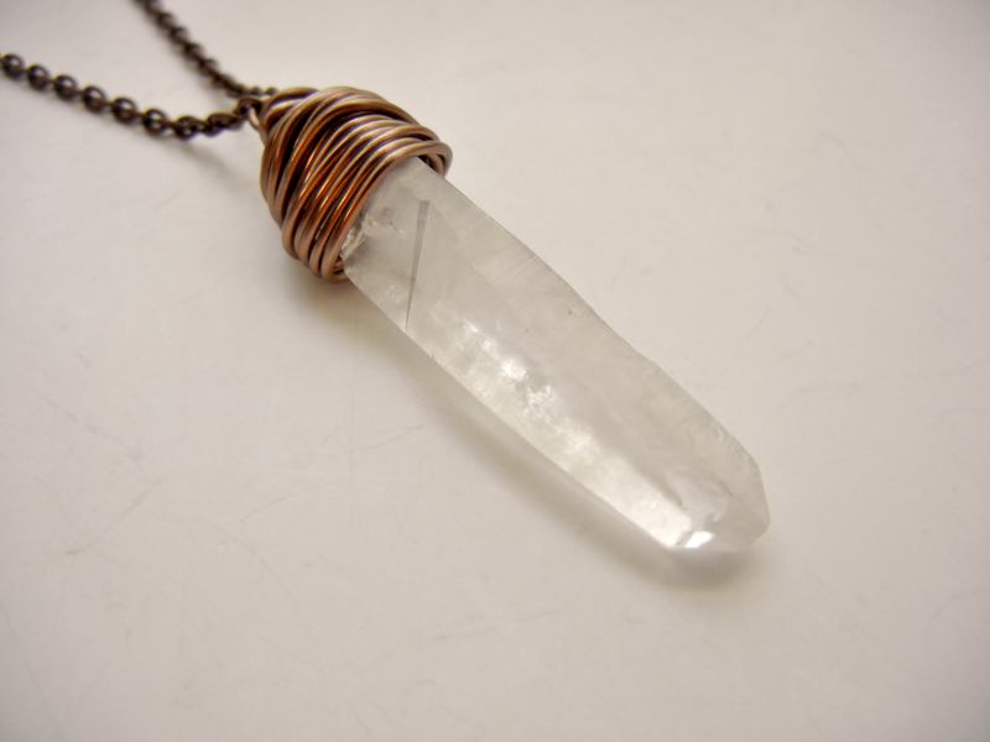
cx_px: 495
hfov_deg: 60.0
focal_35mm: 30
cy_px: 371
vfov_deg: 46.8
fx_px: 858
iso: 348
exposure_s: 1/30
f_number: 3.5
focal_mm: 5.4
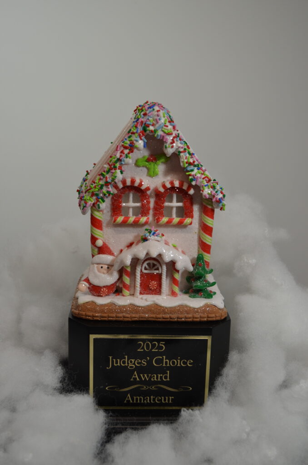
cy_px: 232
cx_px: 154
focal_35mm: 44
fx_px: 561
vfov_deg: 45.0
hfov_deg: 30.7
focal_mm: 29
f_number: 4.5
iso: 400
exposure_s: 1/80
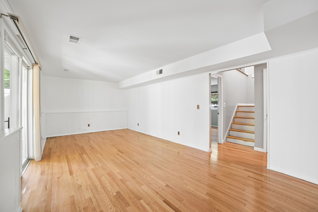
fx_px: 124
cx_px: 159
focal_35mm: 14
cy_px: 106
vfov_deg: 81.1
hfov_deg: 104.3
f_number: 8
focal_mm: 14
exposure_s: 1/10
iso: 800
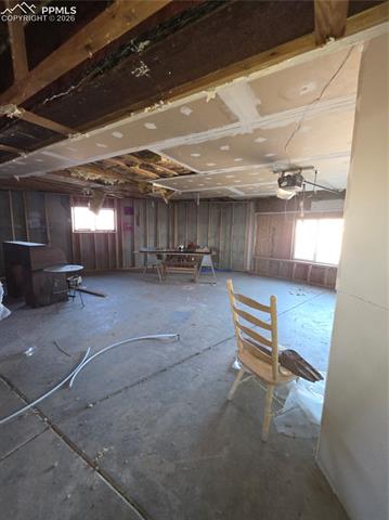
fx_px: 195
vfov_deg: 106.2
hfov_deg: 89.8
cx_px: 194
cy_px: 260
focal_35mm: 13
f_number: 1.9
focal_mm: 2.2
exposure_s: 1/60
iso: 320
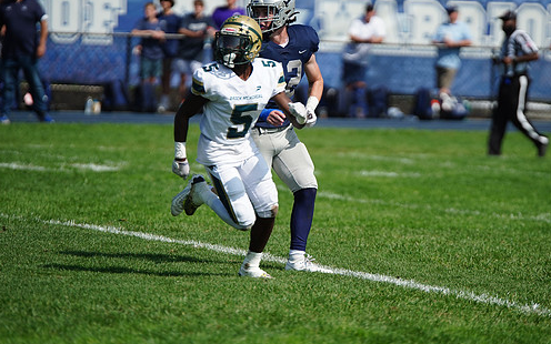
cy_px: 131
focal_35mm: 311
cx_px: 318
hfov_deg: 6.8
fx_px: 4670
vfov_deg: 4.2
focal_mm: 261
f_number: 2.8
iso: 400
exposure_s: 1/6400
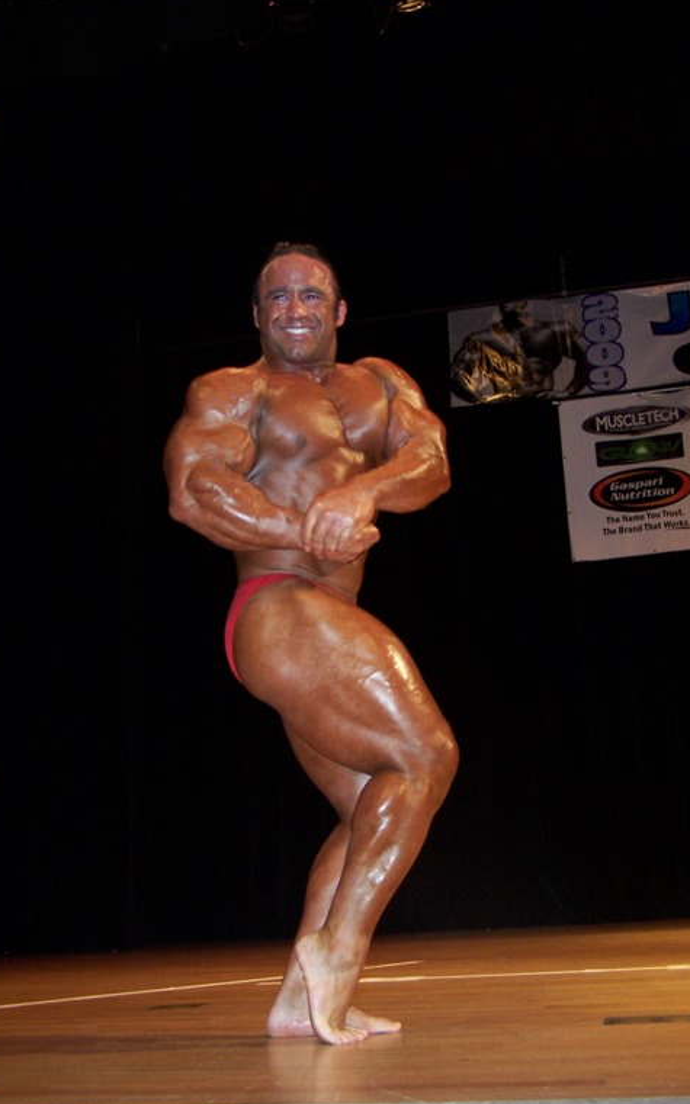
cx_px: 333
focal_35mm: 41
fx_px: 1234
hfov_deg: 31.2
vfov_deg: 48.2
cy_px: 556
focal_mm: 6.3
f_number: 2.8
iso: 140
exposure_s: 1/60
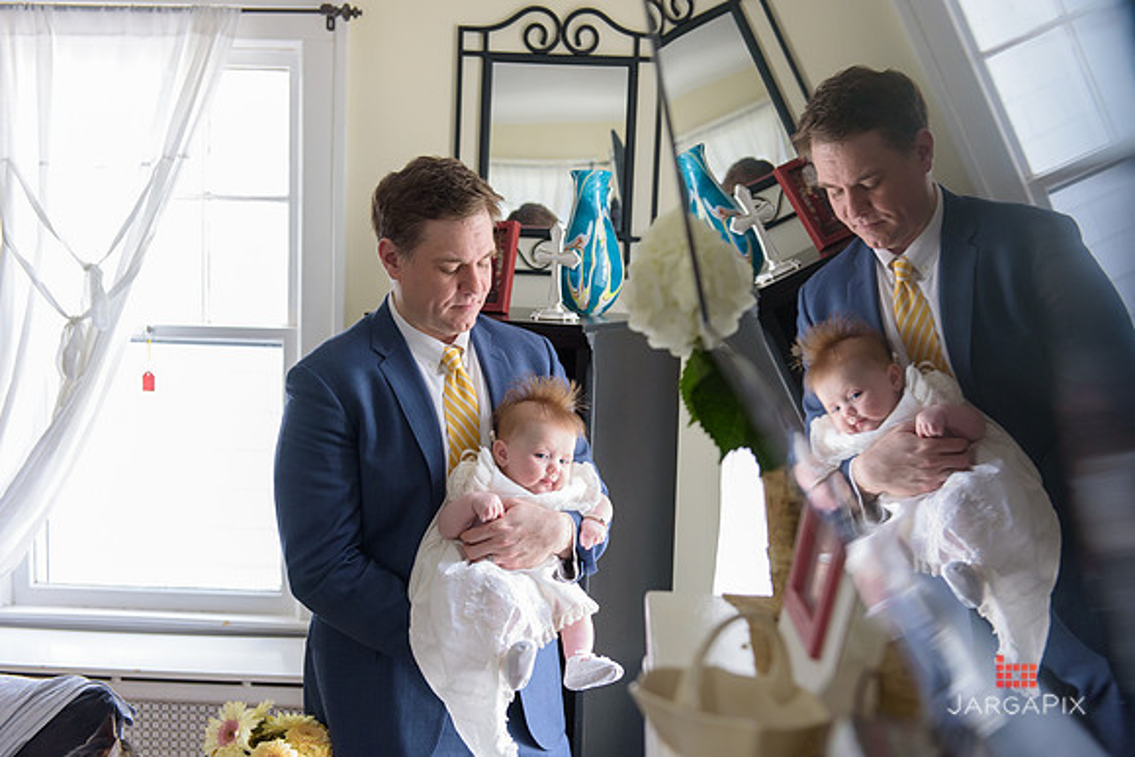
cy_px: 378
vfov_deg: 29.9
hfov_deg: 43.6
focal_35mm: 45
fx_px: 1419
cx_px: 568
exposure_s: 1/125
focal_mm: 45
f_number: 3.2
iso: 1600
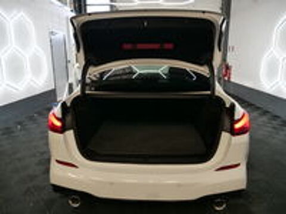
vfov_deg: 56.8
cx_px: 143
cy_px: 107
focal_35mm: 24
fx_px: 198
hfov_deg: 71.6
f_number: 3.3
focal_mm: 12
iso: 400
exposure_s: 1/60
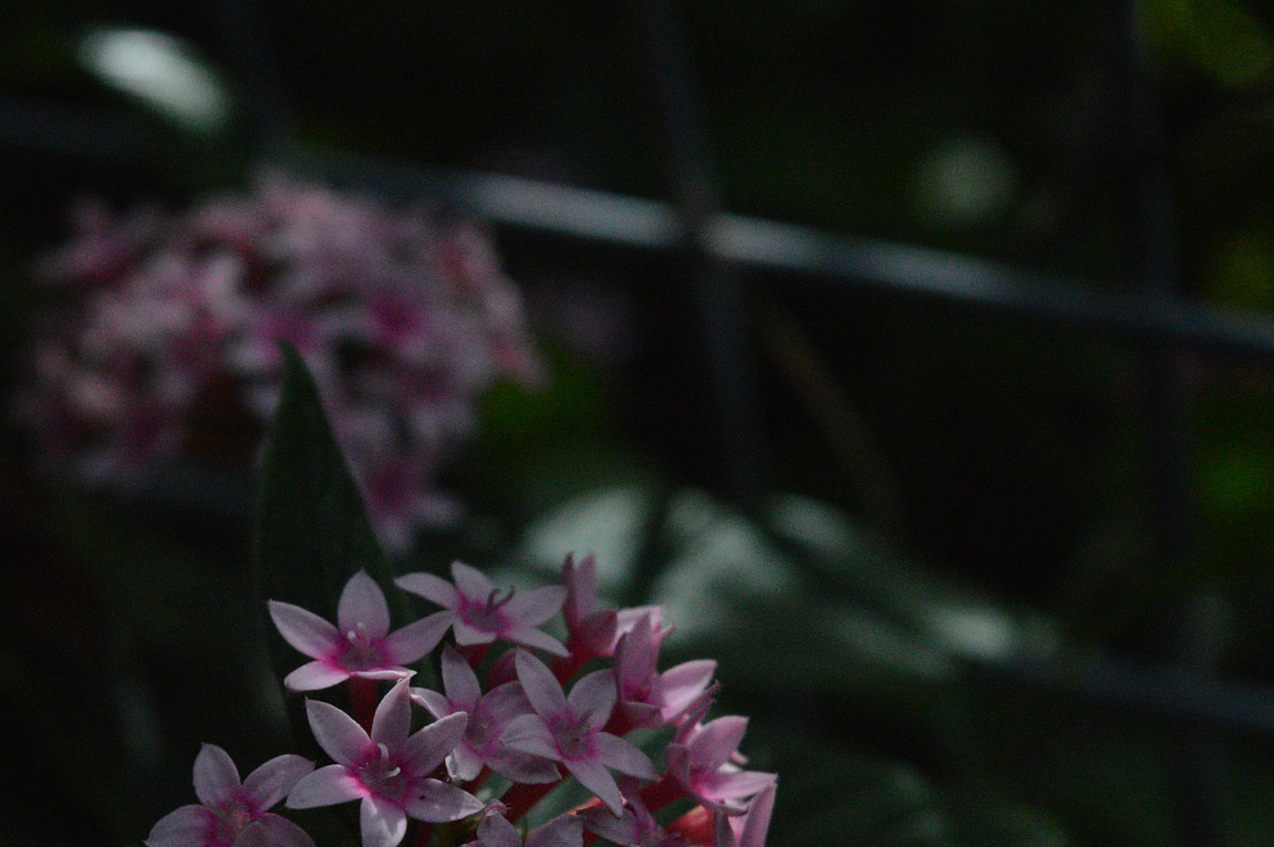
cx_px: 427
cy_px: 547
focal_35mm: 115
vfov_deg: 11.9
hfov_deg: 17.8
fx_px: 4055
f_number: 7.1
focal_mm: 55
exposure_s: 1/4000
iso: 3200
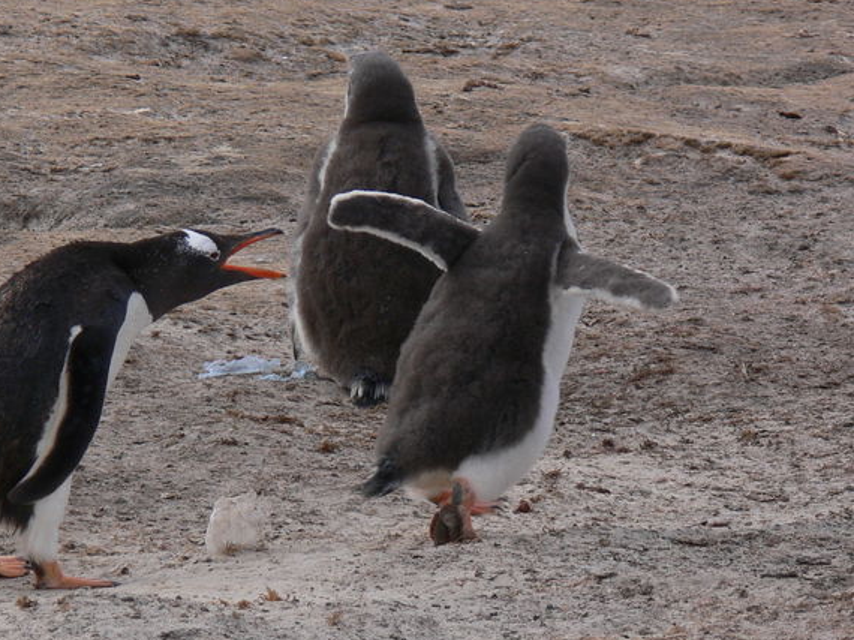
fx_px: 11566
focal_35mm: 469
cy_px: 391
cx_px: 328
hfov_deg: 4.2
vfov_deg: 3.2
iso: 80
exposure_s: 1/250
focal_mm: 55.4
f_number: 5.6
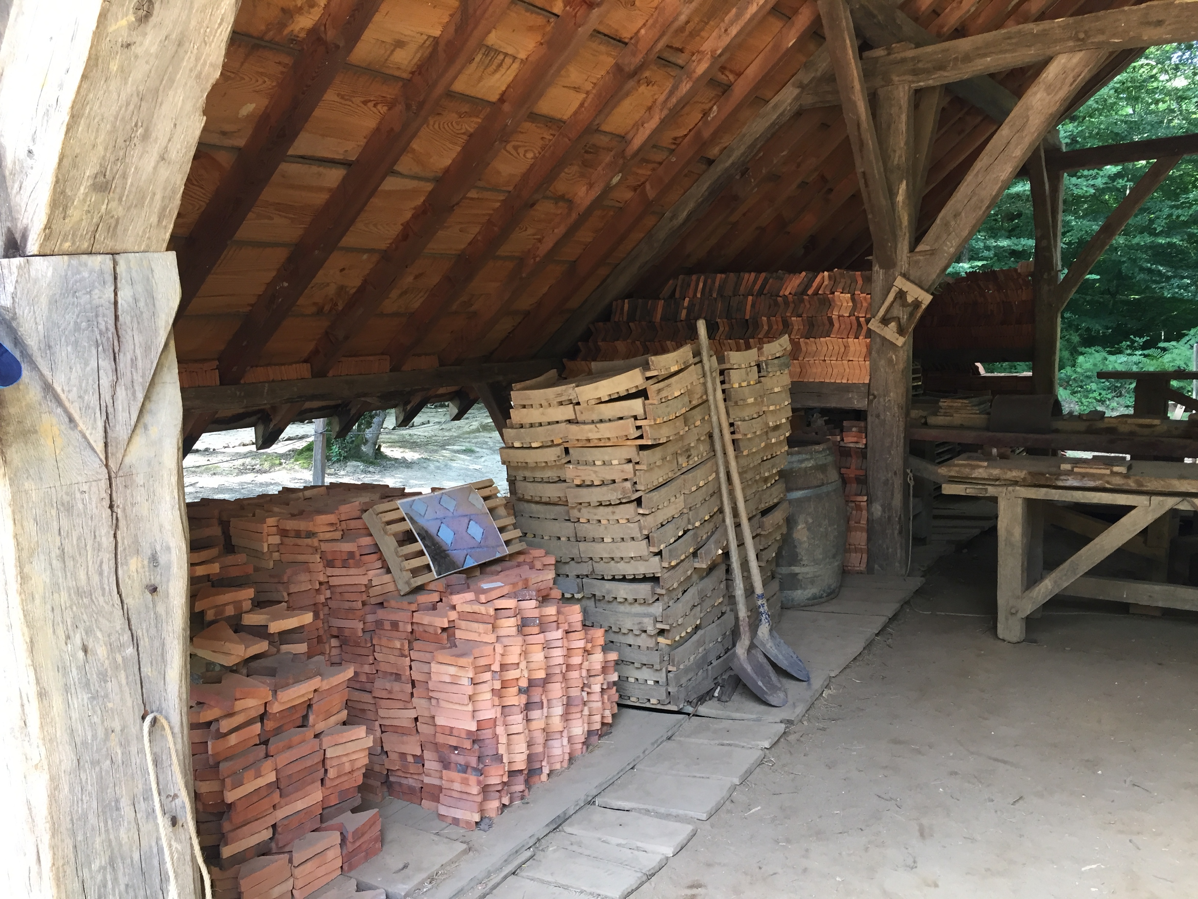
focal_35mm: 29
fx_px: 1004
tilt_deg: -8.1
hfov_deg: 61.7
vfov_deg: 48.2
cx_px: 599
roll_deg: +2.2
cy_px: 450
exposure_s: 1/33
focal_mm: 4.15
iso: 40
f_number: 2.2
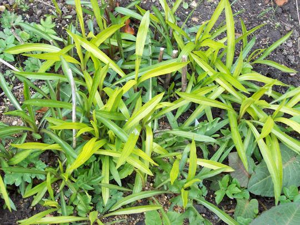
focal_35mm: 56
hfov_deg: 34.3
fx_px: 485
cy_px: 112
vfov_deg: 26.1
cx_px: 150
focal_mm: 9.4
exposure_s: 1/100
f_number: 3.4
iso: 80
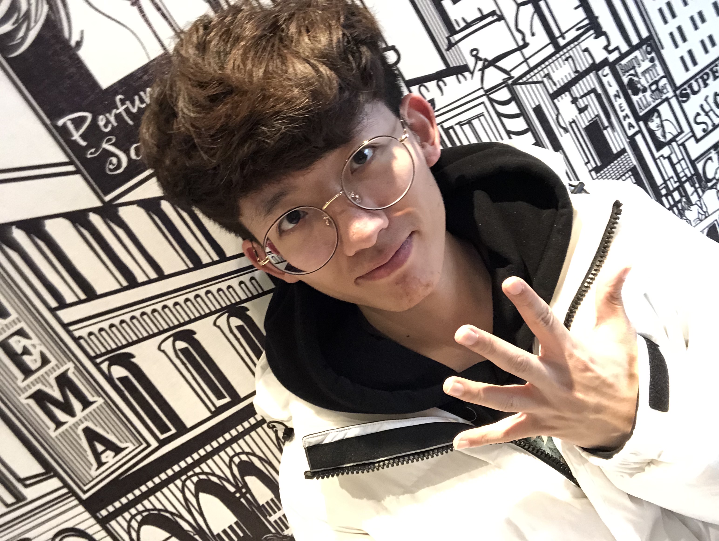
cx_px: 360
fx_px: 665
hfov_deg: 56.8
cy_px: 270
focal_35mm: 32
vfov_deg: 44.2
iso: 500
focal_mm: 2.87
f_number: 2.2
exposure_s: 1/33
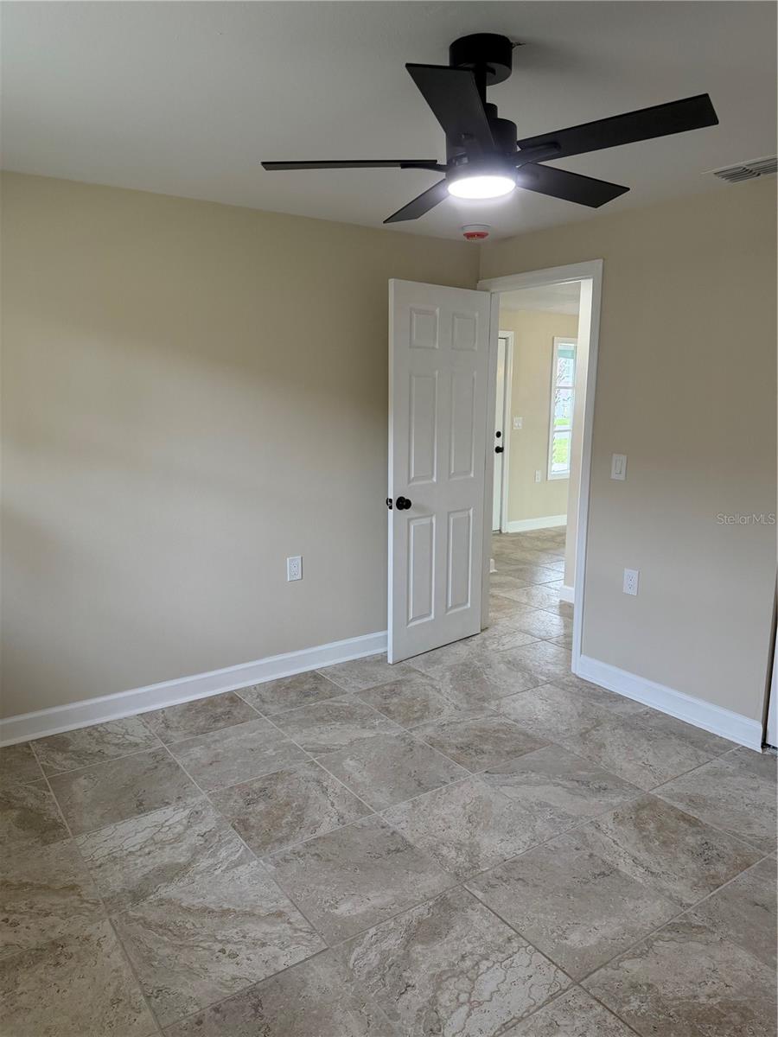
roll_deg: -0.9
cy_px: 518
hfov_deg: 56.8
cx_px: 389
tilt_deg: -9.4
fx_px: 719
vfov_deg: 71.6
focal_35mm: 24
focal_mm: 6.76
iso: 200
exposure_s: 1/211
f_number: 1.78
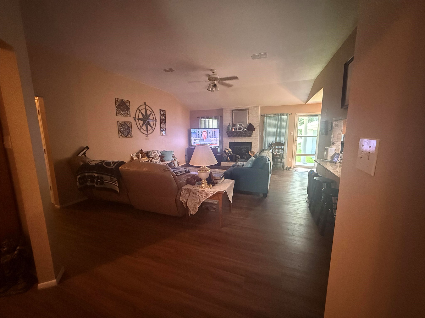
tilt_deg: -8.8
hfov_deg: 102.1
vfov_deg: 85.7
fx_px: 172
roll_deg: +0.5
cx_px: 212
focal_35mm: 14
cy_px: 159
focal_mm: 2.22
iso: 1250
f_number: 2.2
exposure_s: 1/60
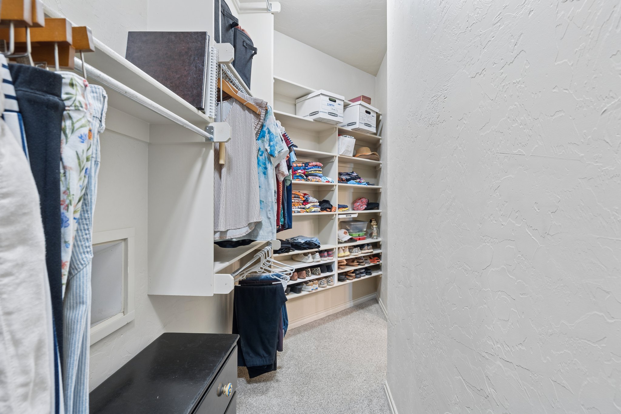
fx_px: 276
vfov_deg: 73.7
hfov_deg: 96.7
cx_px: 310
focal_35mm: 16
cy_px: 207
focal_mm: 16
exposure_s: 1/2.5
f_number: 8
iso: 200
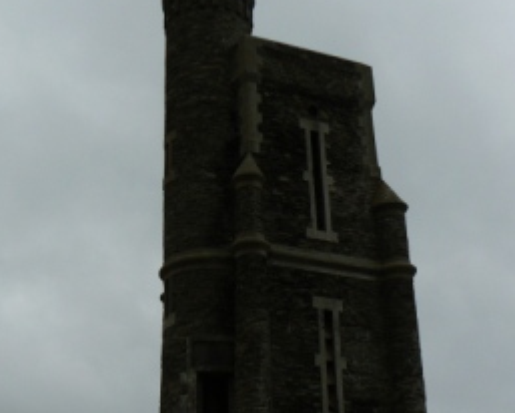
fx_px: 900
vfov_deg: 25.8
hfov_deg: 31.4
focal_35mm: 59
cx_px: 132
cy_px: 235
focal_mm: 6
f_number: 4
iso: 80
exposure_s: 1/100
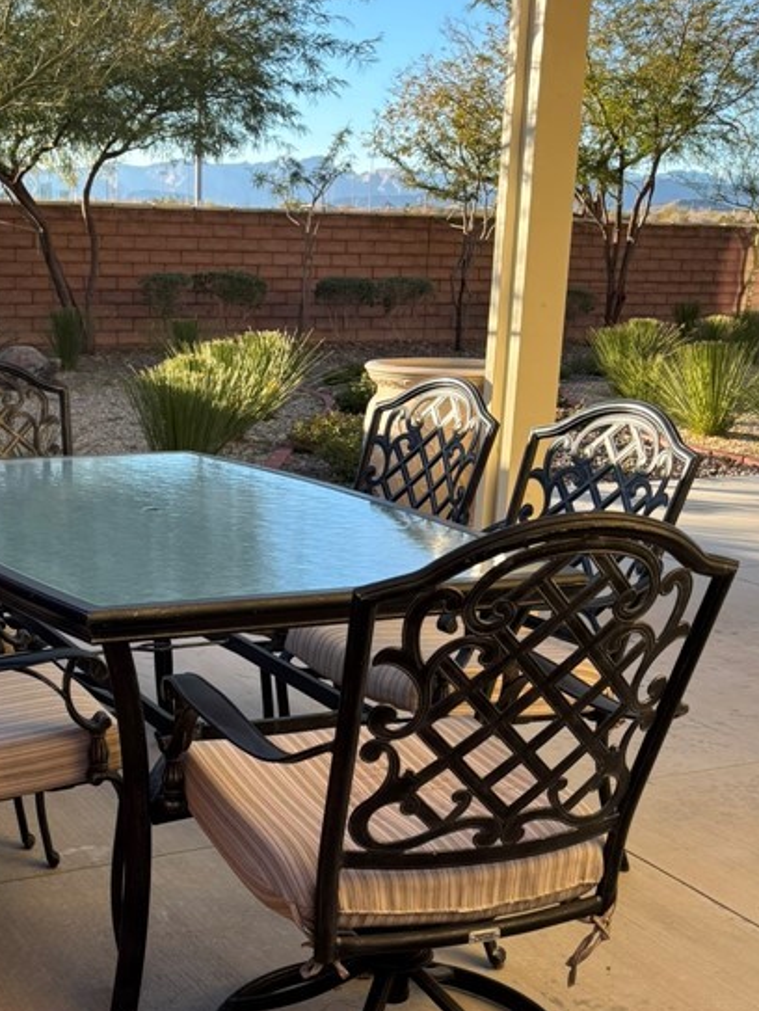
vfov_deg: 38.2
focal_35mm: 49
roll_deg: -1.8
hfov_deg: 29.5
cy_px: 709
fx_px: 1431
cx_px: 242
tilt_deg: -17.3
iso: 50
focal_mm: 5.96
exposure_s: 1/484
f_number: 1.6
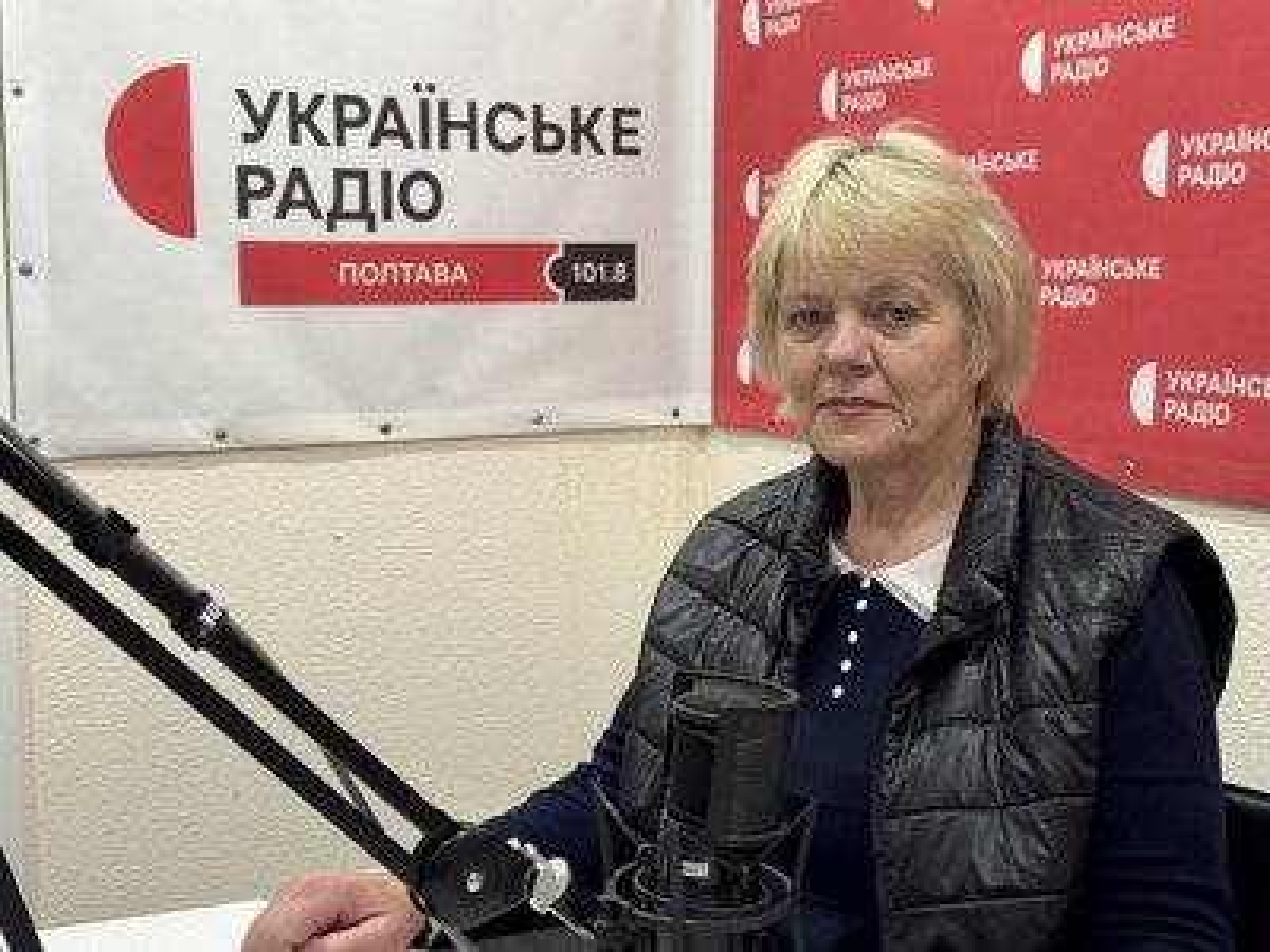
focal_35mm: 48
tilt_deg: -6.9
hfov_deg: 39.7
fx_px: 1761
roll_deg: +0.1
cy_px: 476
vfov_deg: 30.3
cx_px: 635
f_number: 1.78
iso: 125
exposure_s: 1/50
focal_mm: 6.76
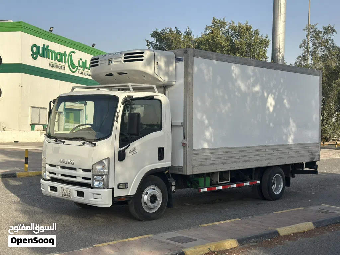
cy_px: 128
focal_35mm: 48
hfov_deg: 39.7
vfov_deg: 30.3
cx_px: 170
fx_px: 471
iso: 80
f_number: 1.78
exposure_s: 1/4367
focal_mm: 6.86
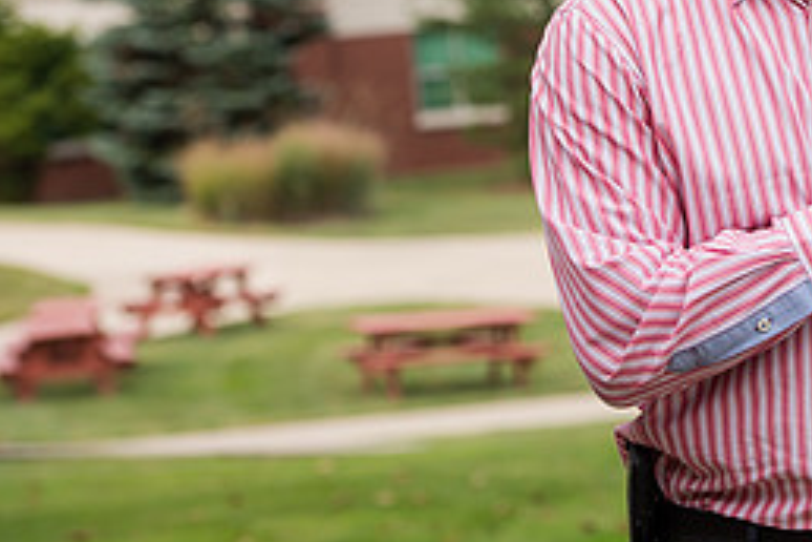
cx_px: 884
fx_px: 4962
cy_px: 30
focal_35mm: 220
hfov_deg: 9.3
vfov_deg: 6.2
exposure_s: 1/320
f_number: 5.6
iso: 200
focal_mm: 98
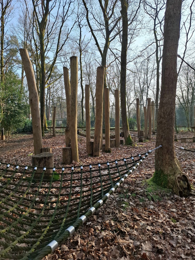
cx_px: 98
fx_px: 173
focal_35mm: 23
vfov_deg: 73.9
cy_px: 130
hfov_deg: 58.9
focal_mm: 5.54
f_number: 1.8
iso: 50
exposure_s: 1/716
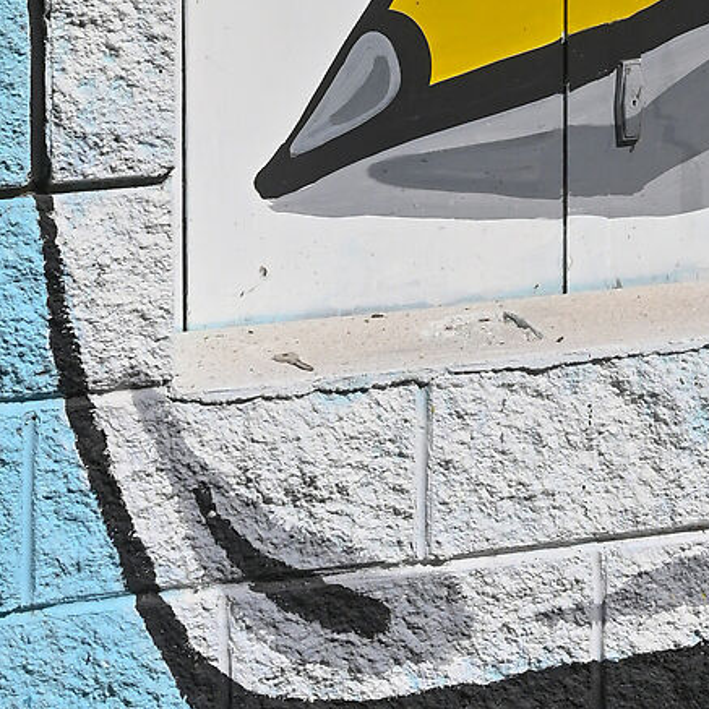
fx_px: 2974
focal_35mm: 128
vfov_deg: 12.9
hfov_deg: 13.6
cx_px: 478
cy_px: -328
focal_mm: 27.5
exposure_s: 1/400
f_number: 10
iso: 200
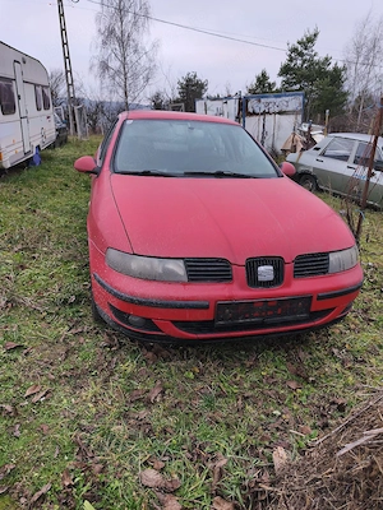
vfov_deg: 73.9
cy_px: 255
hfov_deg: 58.9
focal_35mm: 23
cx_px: 192
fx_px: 339
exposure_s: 1/100
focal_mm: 6.18
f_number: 1.65
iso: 400
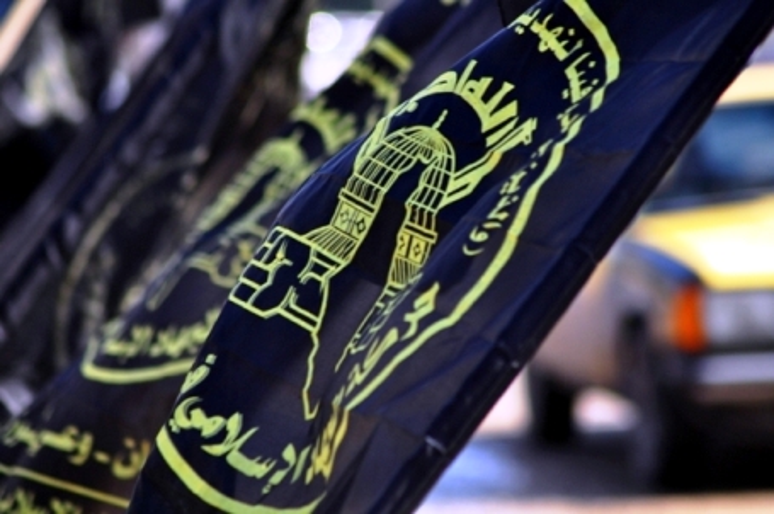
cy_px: 257
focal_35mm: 285
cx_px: 387
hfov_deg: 7.2
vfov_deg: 4.8
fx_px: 6119
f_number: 4.8
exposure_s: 1/500
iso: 200
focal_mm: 190
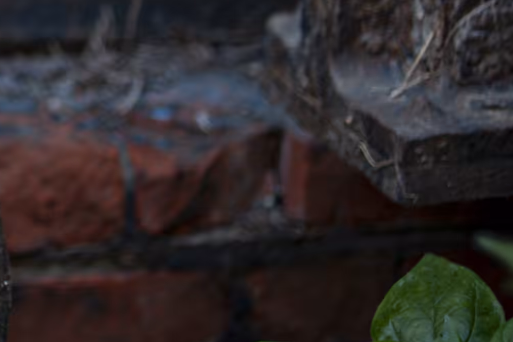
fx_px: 2108
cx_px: -318
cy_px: -253
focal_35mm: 148
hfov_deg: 12.9
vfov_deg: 8.9
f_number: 2.8
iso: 200
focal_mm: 35
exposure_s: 1/200
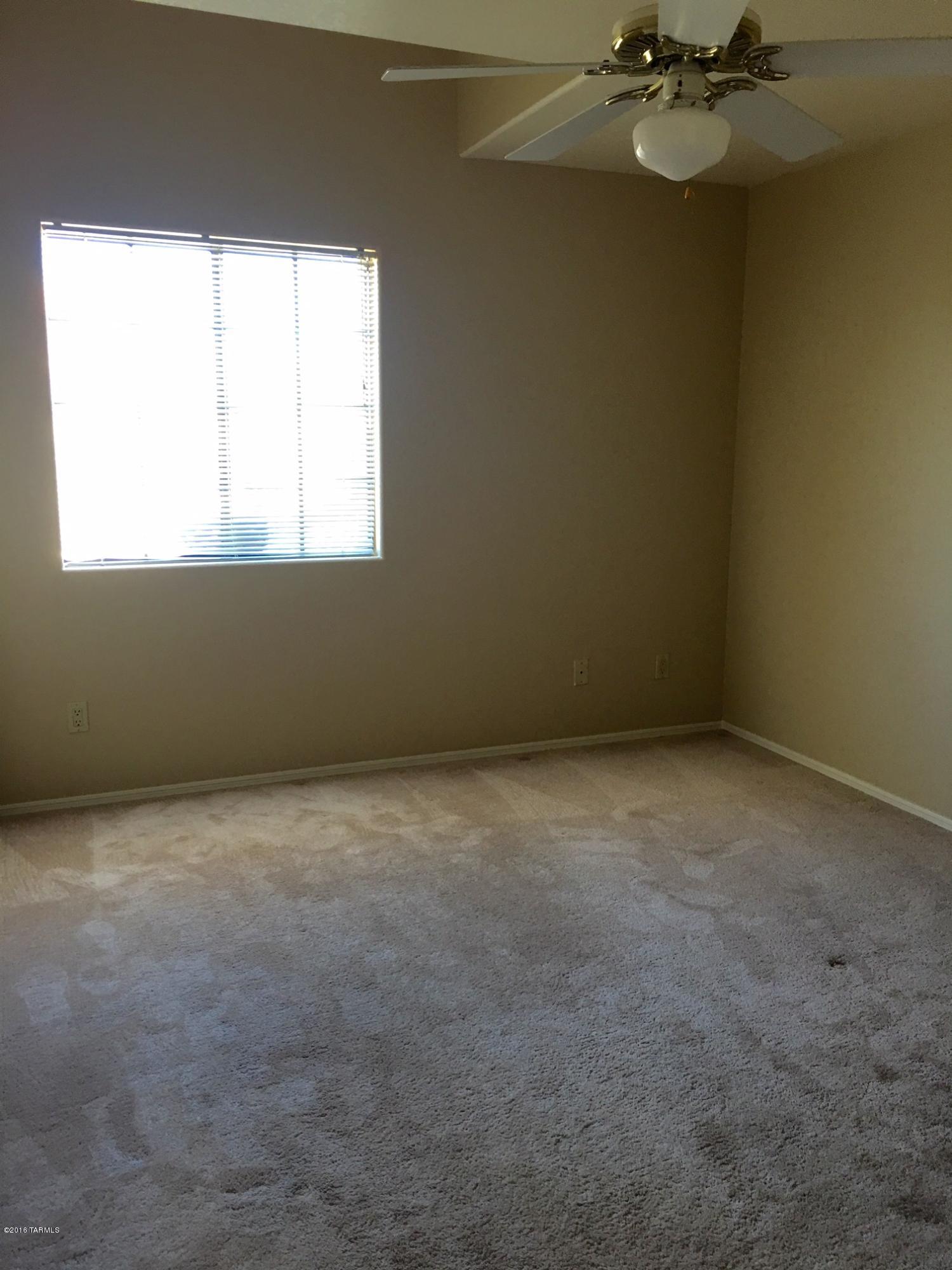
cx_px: 476
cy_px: 635
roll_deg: -0.1
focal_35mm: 29
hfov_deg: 48.2
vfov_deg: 61.7
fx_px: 1063
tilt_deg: -11.4
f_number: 2.2
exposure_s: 1/15
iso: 32
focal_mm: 4.15
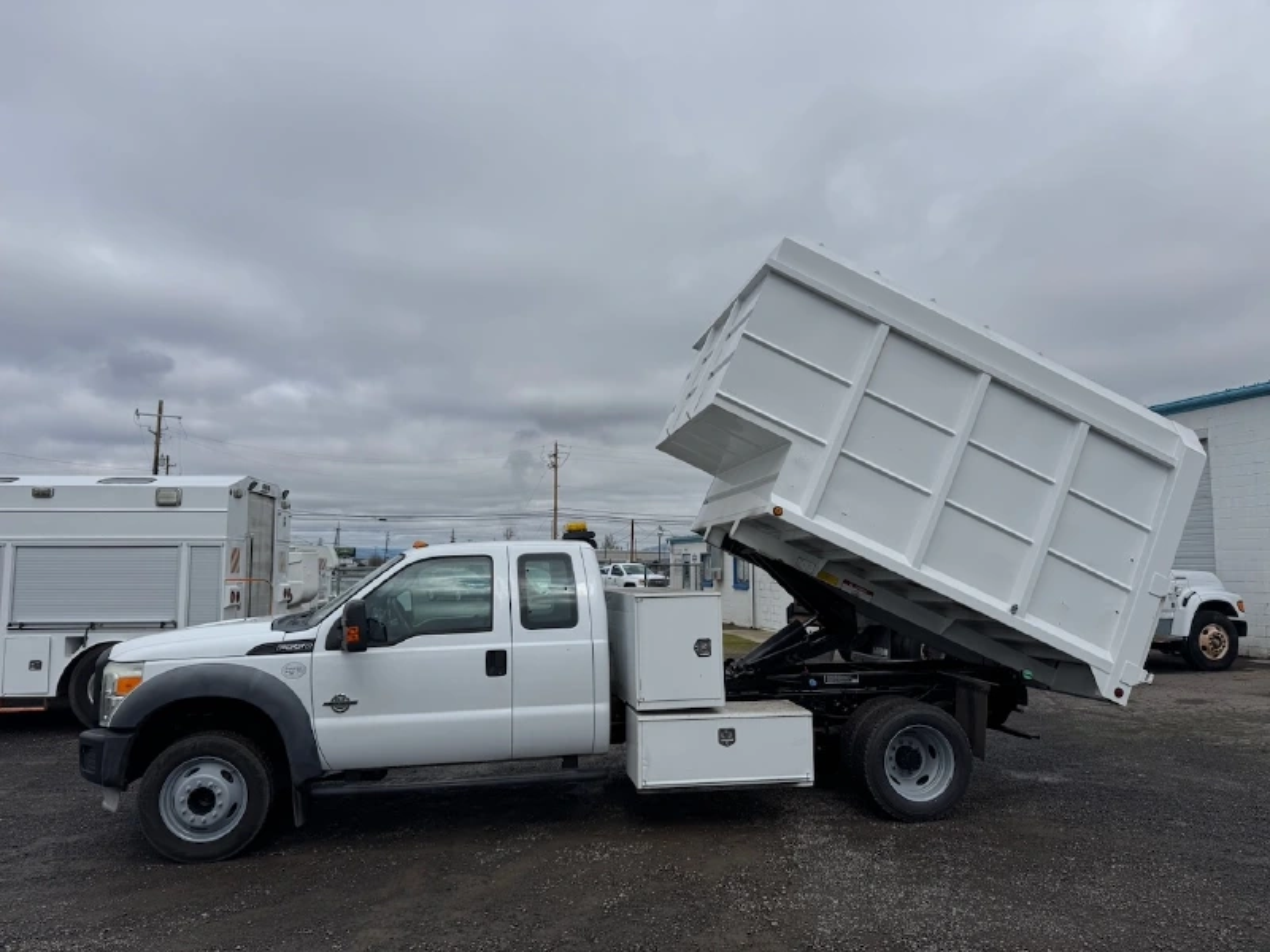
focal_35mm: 24
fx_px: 881
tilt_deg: +6.2
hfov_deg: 71.6
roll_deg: +0.5
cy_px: 476
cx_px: 635
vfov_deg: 56.8
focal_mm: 6.76
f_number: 1.78
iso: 80
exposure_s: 1/7937
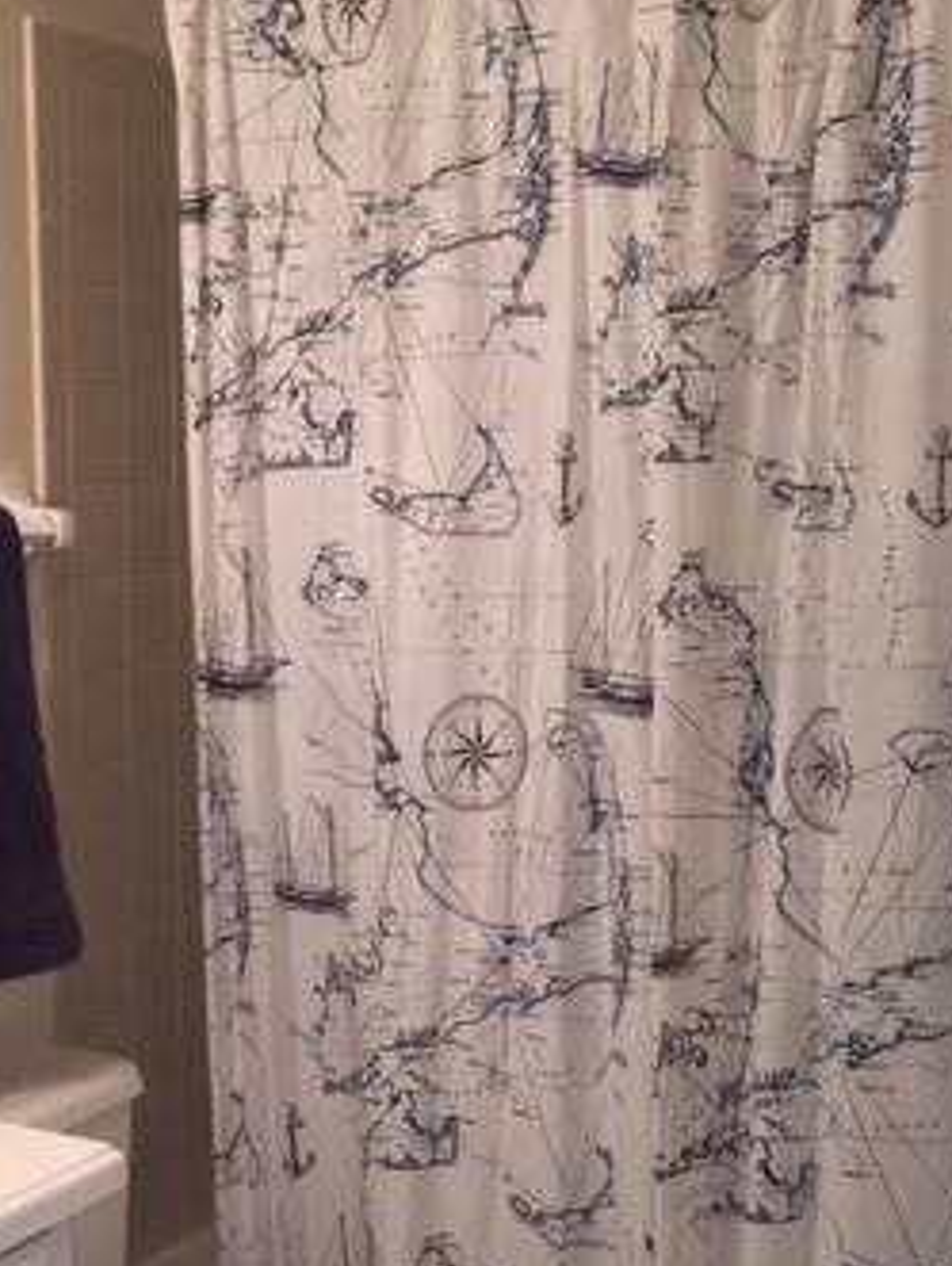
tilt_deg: -10.2
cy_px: 853
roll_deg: +2.5
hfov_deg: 25.7
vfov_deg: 34.0
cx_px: 180
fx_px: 2050
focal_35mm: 56
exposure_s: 1/30
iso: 25
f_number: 2.2
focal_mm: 4.15
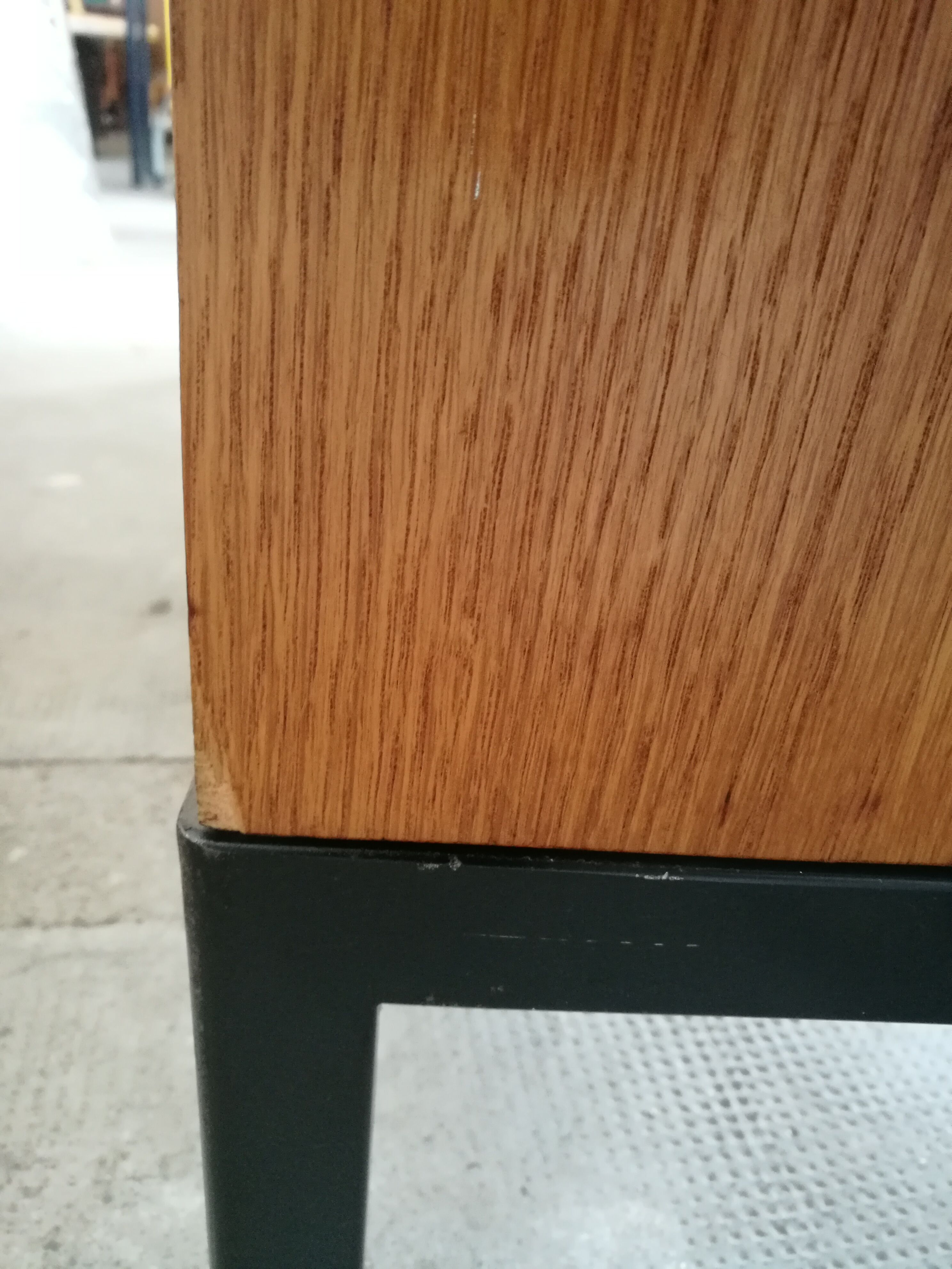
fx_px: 990
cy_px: 634
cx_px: 476
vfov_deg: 65.3
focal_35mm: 27
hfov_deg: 51.4
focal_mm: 4.5
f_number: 2.2
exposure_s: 1/20
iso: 500
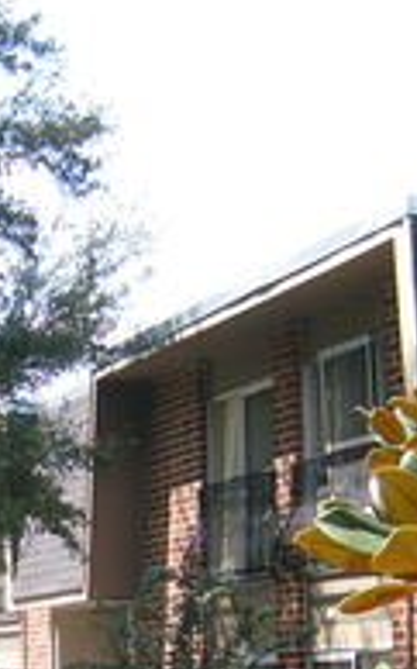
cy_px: 593
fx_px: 1785
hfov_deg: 13.1
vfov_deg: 20.8
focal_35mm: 98
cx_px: -14
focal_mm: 5.8
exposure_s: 1/350
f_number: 2.8
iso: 80
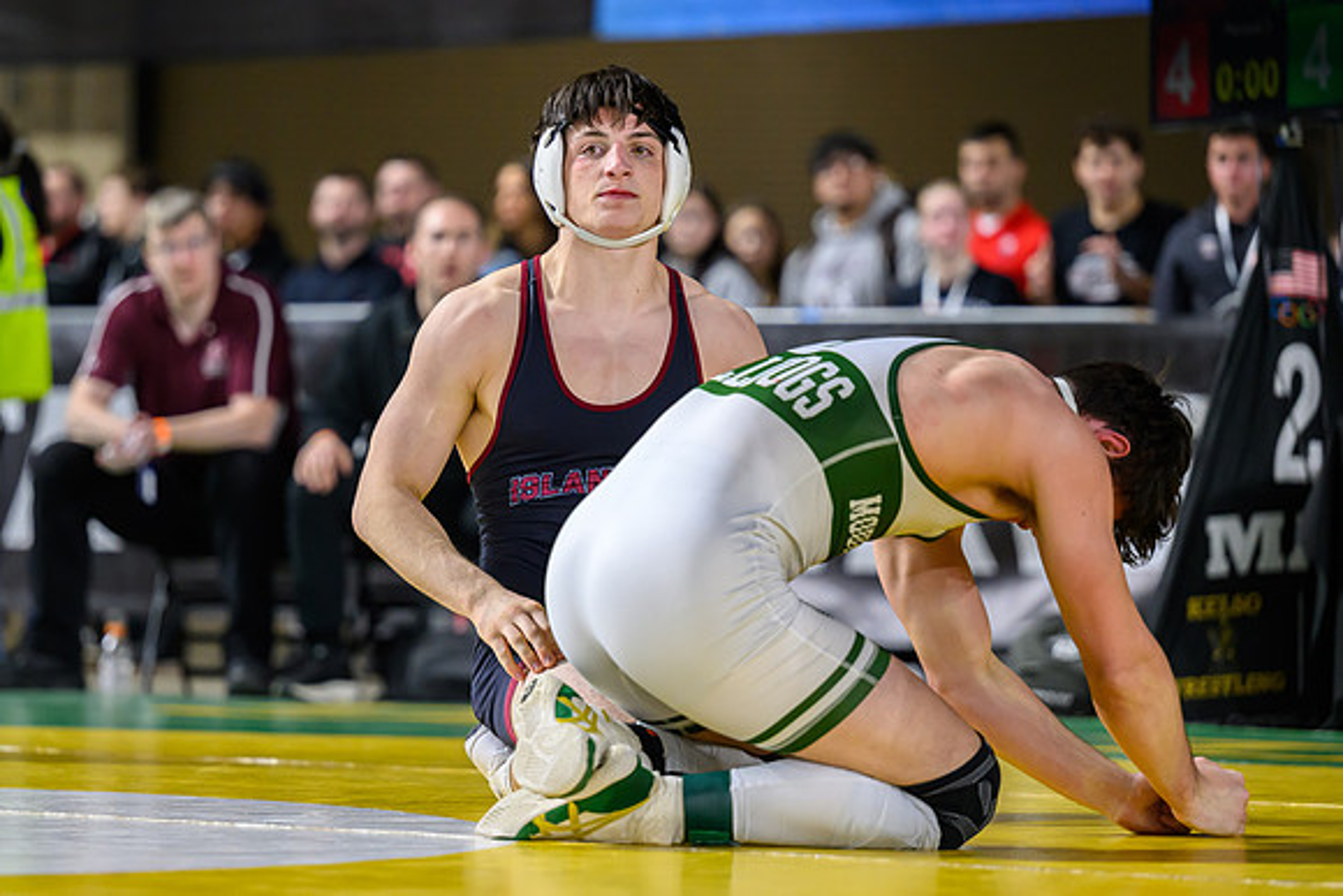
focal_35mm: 170
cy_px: 415
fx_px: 6334
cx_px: 542
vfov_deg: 8.1
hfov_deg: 12.1
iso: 2500
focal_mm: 140
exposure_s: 1/640
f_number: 2.8
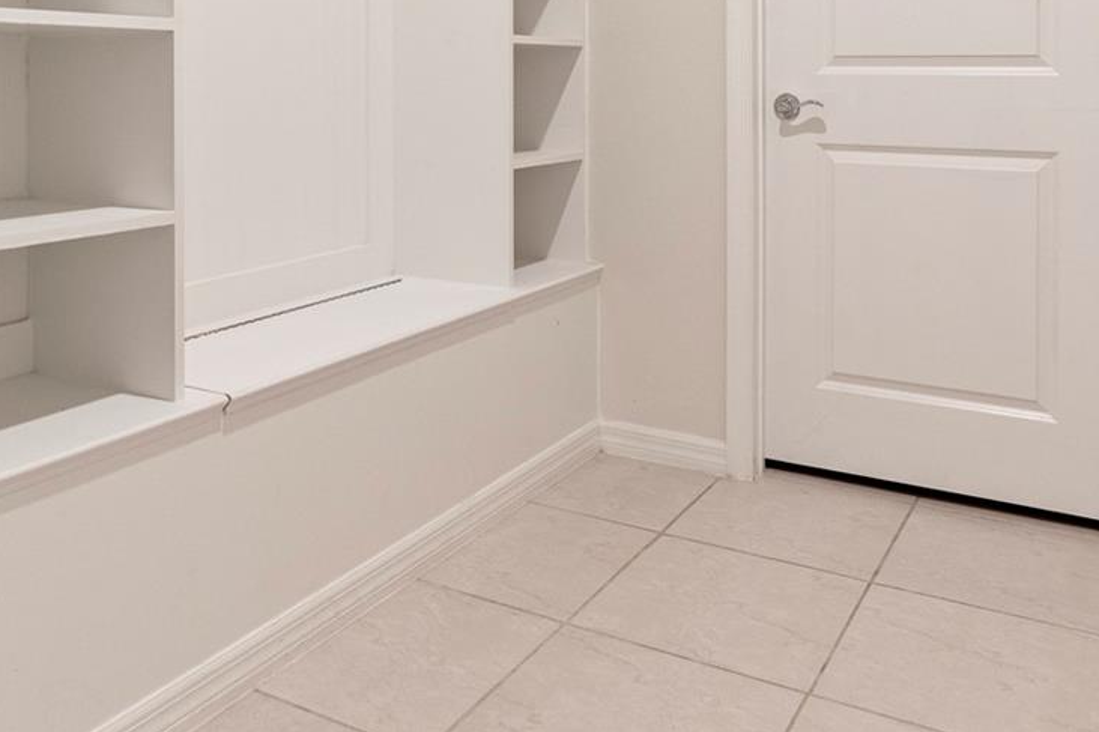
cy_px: 95
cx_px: 523
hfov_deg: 54.4
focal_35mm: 35
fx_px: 1068
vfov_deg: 35.9
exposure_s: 1/10
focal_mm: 16
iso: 1250
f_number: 3.5
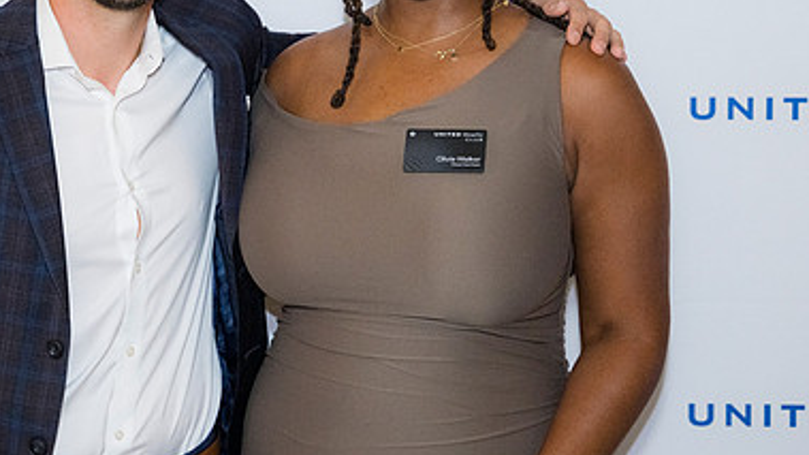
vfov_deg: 13.0
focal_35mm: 93
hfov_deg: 22.8
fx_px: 1995
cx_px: 271
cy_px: 104
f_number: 4
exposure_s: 1/125
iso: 3200
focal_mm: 58
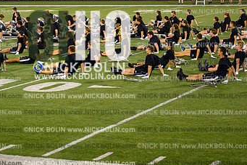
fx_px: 816
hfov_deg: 17.2
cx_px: 79
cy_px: 45
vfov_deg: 11.5
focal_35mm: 119
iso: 4000
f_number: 4
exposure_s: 1/1000
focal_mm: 70
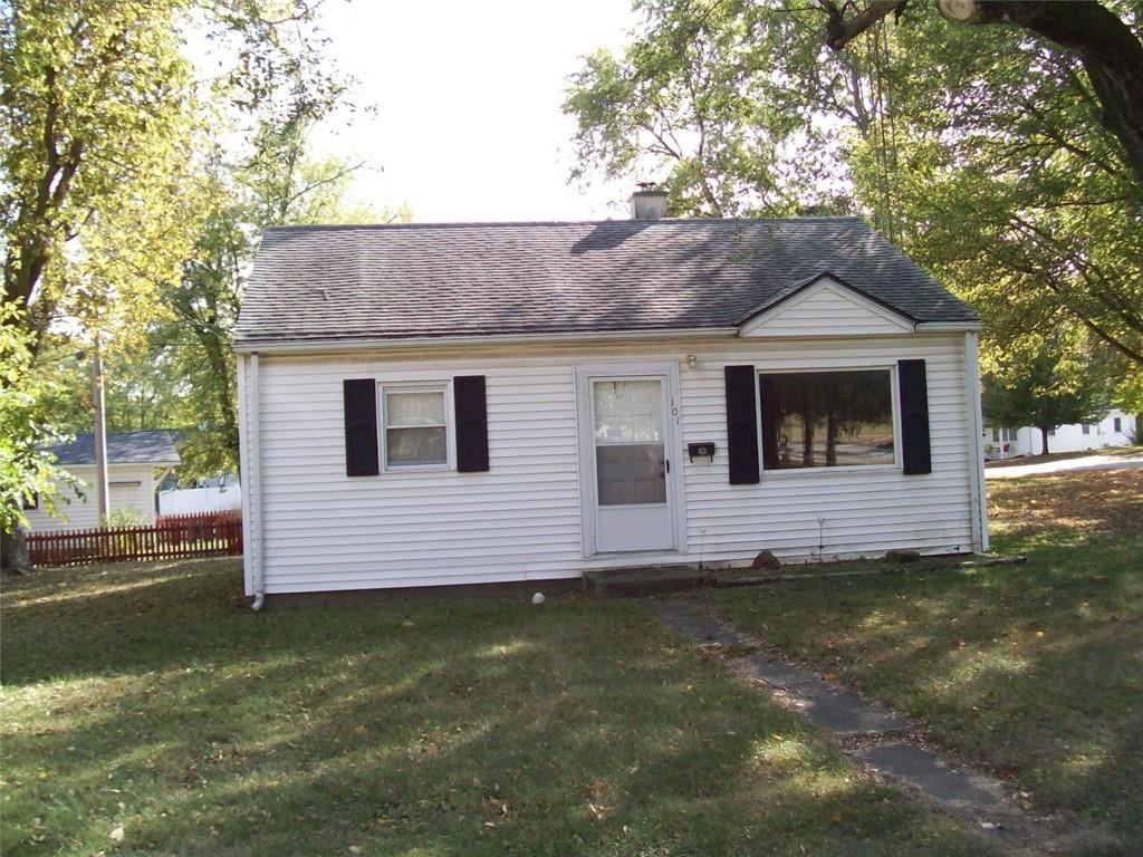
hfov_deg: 51.4
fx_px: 1189
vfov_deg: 39.7
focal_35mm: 36
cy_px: 428
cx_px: 572
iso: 80
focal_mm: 6
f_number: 2.7
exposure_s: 1/299
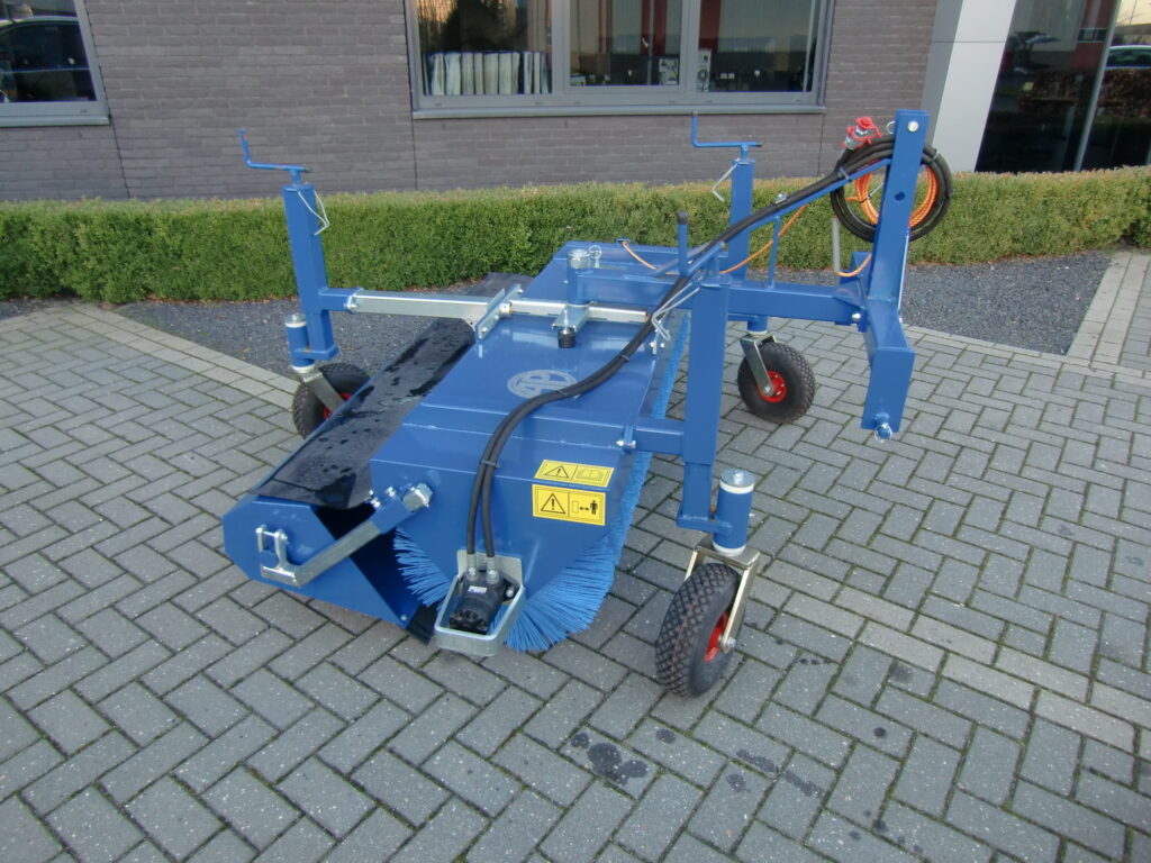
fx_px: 798
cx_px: 576
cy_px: 432
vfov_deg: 56.8
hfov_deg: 71.6
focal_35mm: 24
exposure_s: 1/60
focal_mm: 4.3
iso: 100
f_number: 3.2
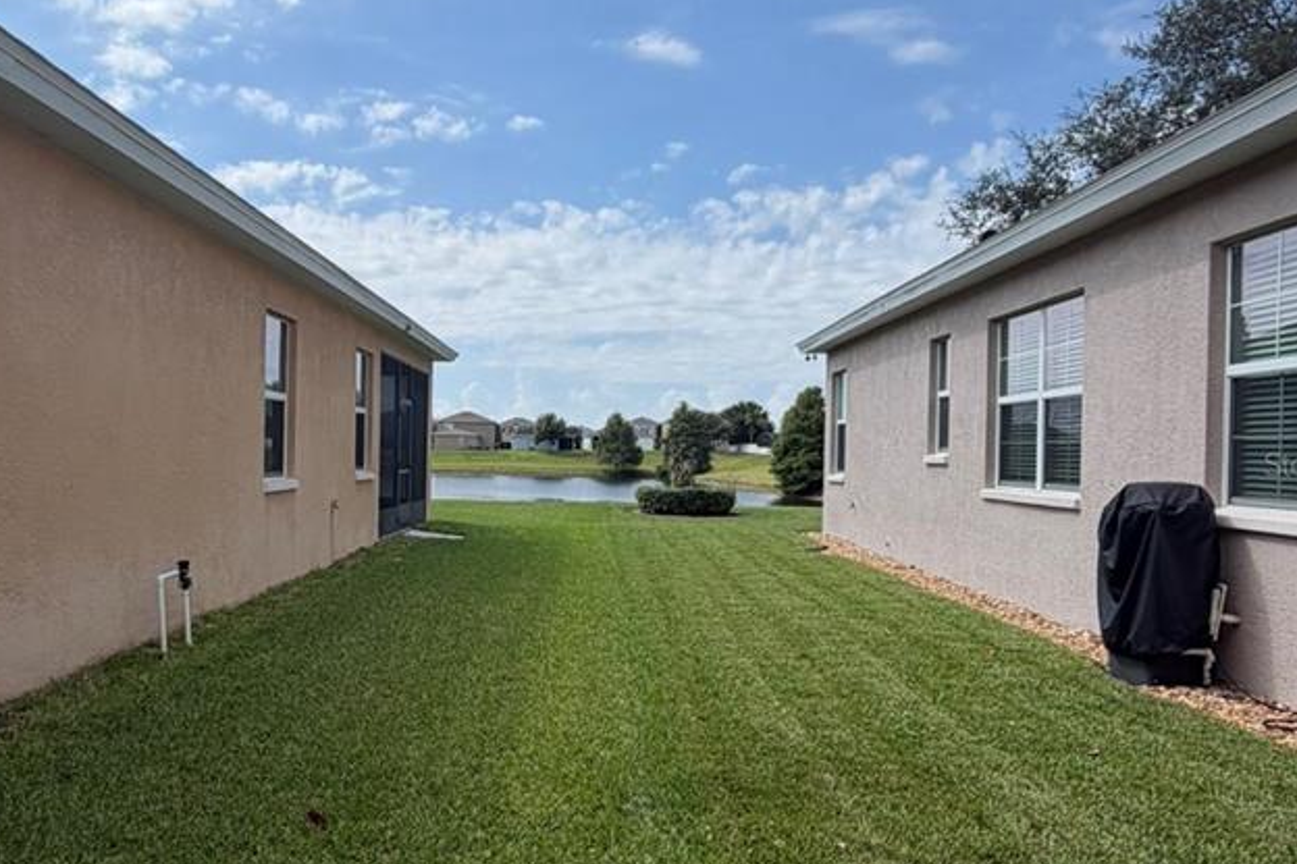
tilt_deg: +0.3
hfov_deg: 64.4
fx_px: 1009
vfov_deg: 46.4
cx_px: 476
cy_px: 463
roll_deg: -2.3
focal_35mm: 28
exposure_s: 1/1017
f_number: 2.2
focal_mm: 2.22
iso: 20
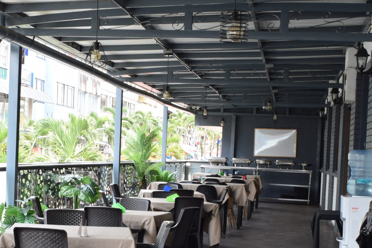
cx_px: 148
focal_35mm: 84
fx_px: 870
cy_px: 233
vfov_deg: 16.0
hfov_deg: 24.1
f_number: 6.3
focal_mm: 23
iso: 200
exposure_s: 1/50
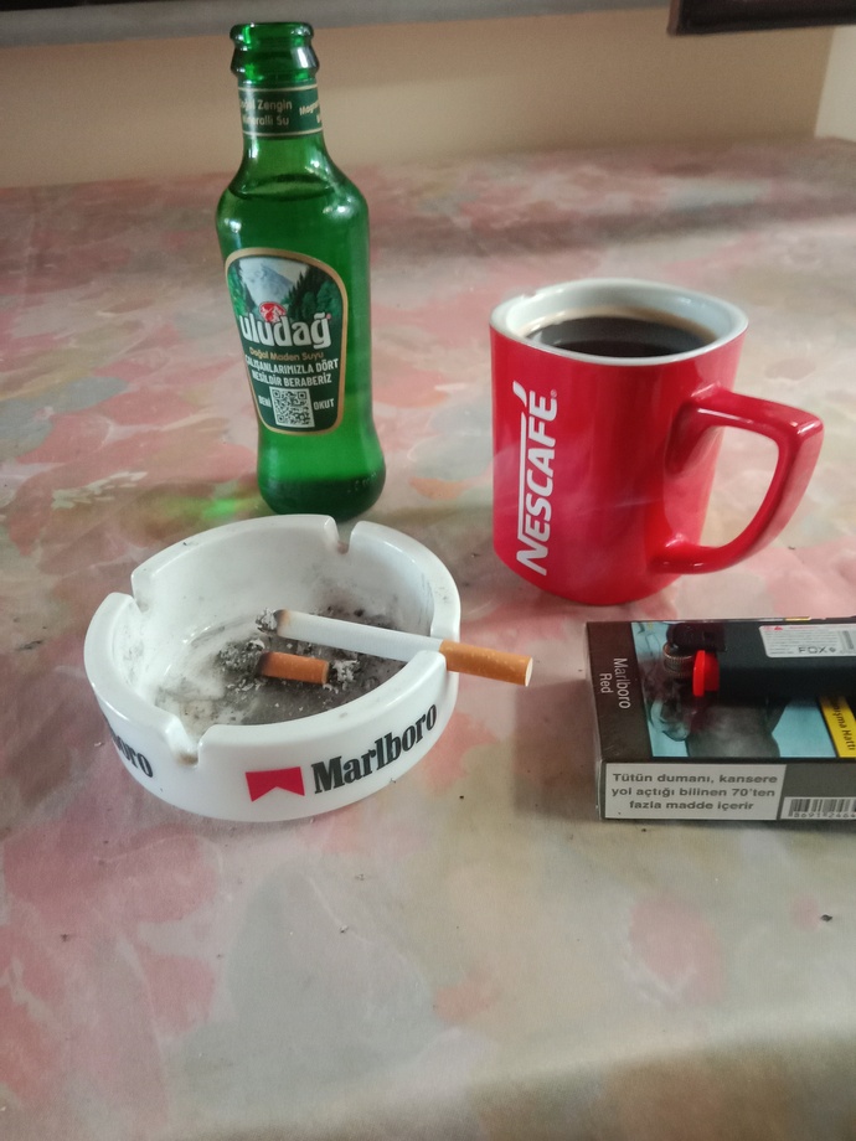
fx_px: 824
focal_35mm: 25
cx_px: 428
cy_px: 570
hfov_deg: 54.9
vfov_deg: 69.4
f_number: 2.2
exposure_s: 1/16.7
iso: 907
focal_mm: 3.4
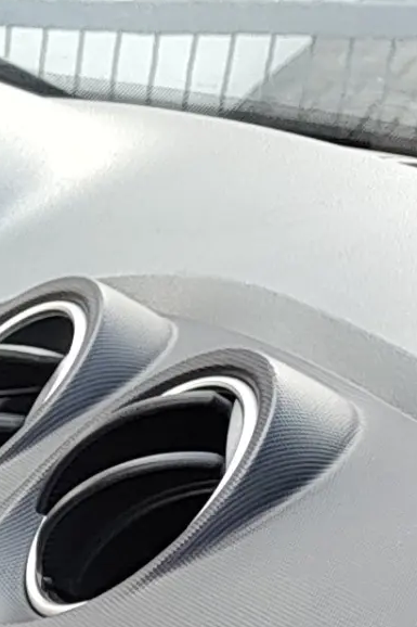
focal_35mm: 159
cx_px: -804
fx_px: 2764
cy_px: 1457
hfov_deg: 7.6
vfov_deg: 11.1
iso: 127
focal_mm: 5.56
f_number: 1.8
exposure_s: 1/100
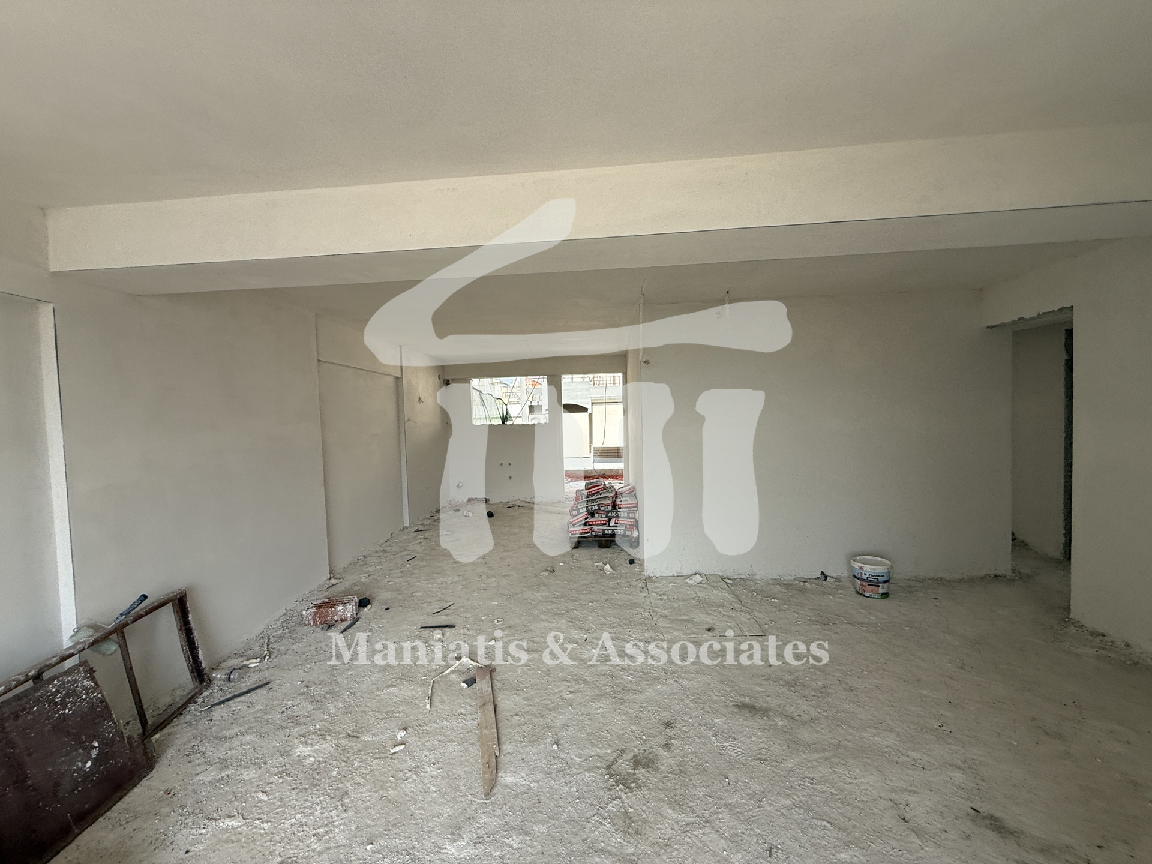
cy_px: 432
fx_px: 466
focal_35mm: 14
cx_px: 576
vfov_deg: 85.7
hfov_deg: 102.1
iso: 64
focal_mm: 2.22
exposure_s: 1/424
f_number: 2.2
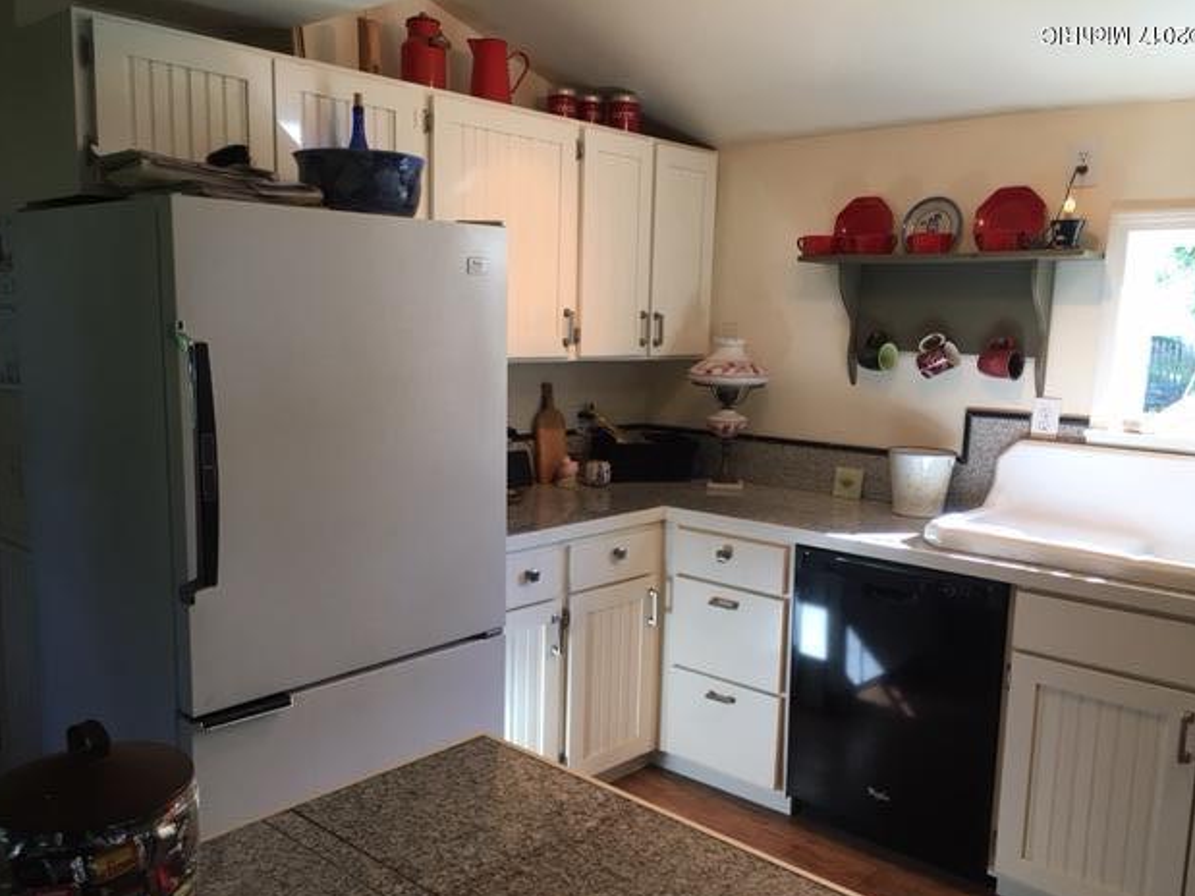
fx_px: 1035
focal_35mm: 30
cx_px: 598
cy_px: 460
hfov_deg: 60.0
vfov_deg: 46.8
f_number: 2.2
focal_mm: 4.15
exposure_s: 1/30
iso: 32
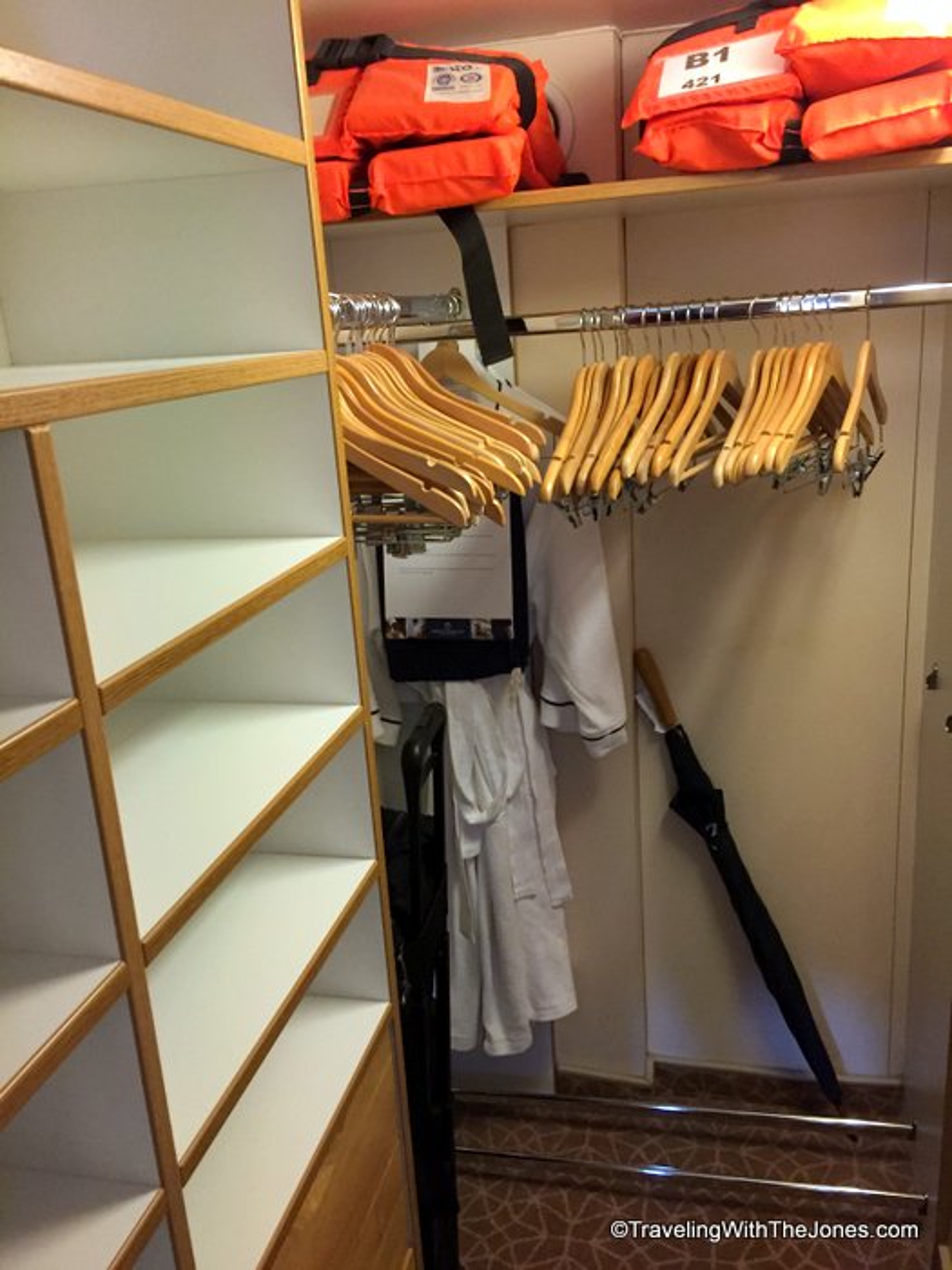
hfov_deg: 48.2
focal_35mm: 29
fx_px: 1063
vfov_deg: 61.7
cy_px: 635
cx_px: 476
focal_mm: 4.15
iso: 320
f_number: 2.2
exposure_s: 1/33
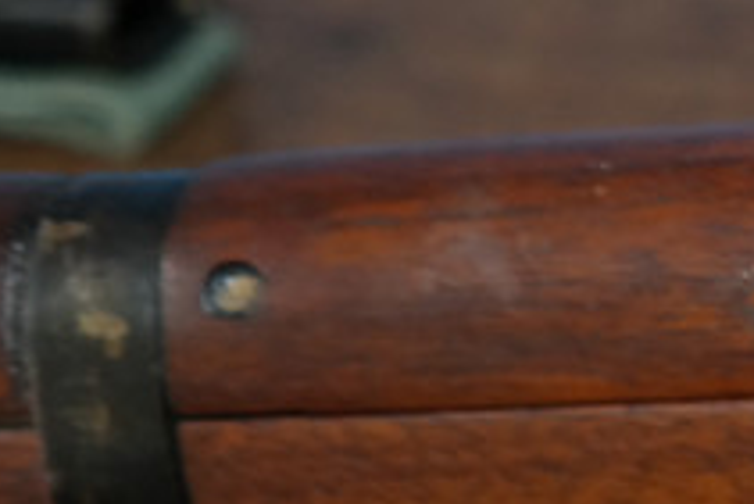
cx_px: 1887
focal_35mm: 165
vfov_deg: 8.3
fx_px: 3458
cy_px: 197
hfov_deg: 10.5
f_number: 3.5
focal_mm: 19
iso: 320
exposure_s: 1/30
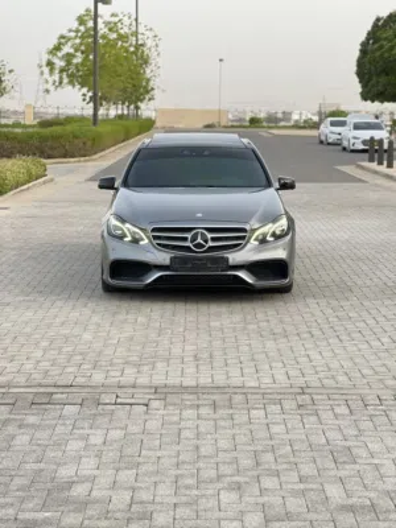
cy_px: 264
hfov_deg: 19.1
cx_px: 198
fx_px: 1174
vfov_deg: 25.3
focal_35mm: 77
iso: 64
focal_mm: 9
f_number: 2.8
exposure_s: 1/121
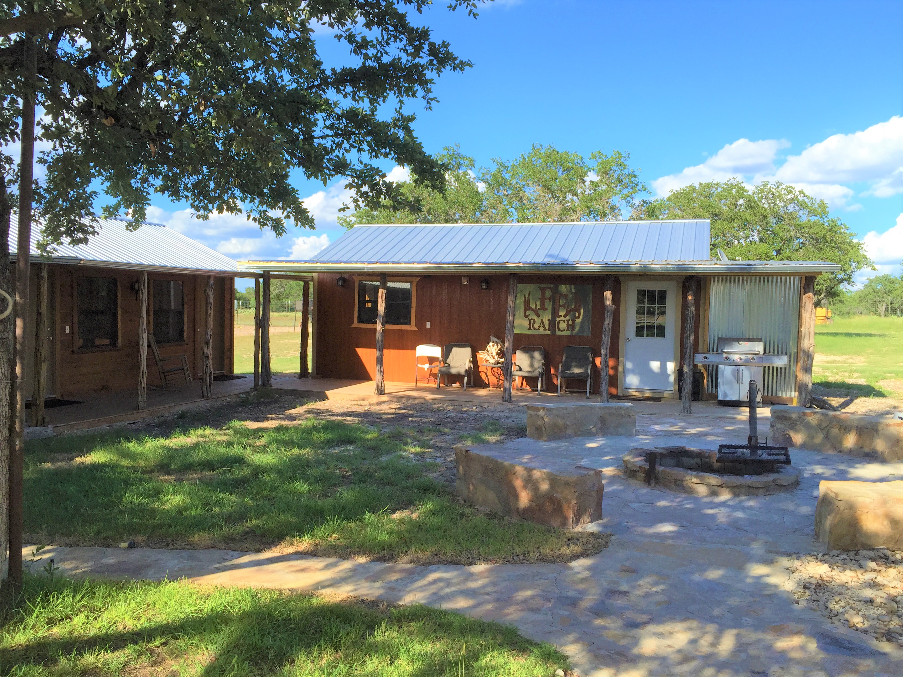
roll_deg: -1.5
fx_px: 756
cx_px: 452
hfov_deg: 61.7
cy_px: 338
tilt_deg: -2.7
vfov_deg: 48.2
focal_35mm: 29
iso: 32
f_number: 2.2
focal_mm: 4.15
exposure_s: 1/1163
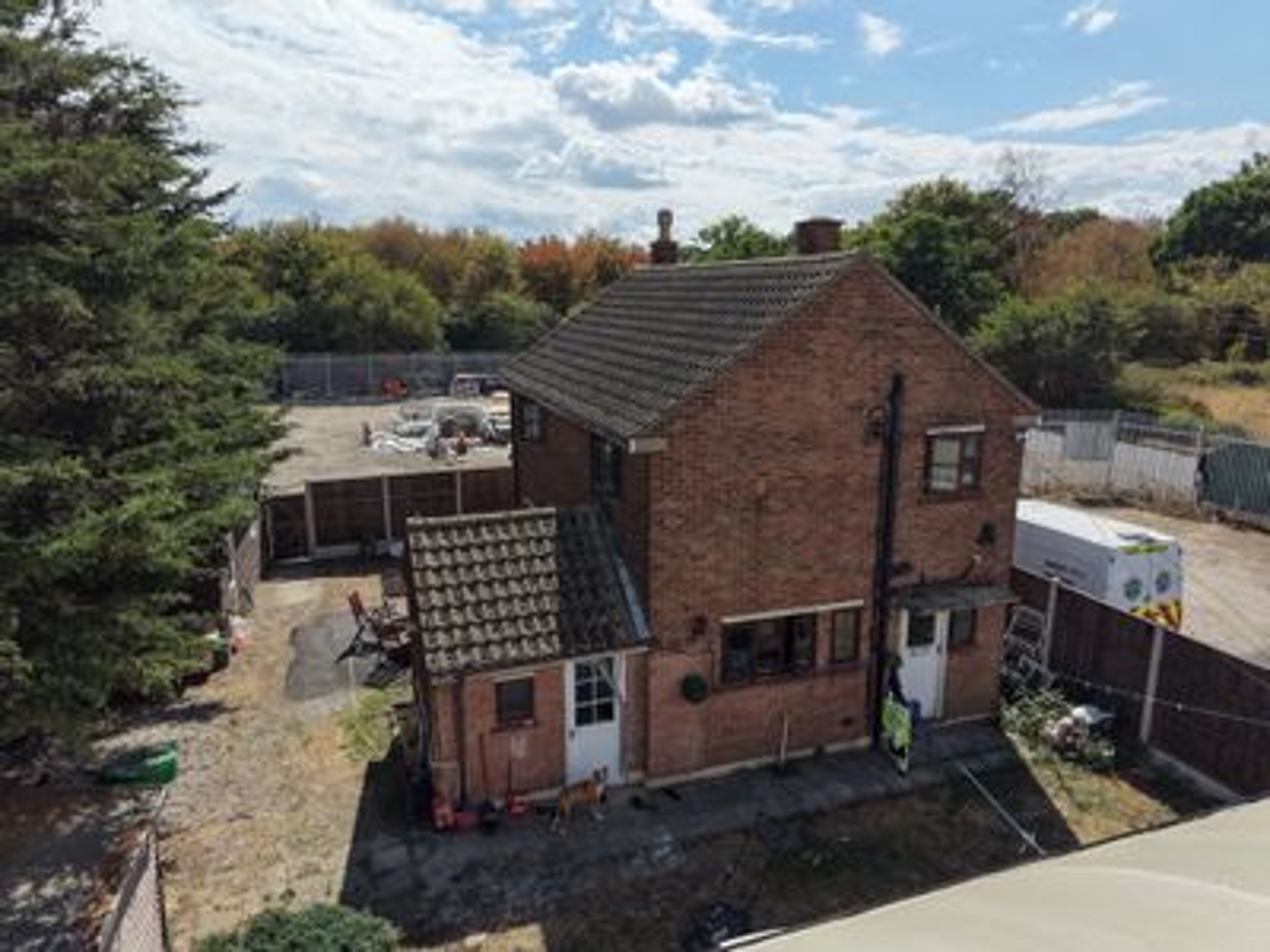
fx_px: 881
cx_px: 635
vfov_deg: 56.8
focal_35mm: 24
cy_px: 476
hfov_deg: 71.6
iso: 400
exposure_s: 1/8000
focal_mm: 8.67
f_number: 1.8
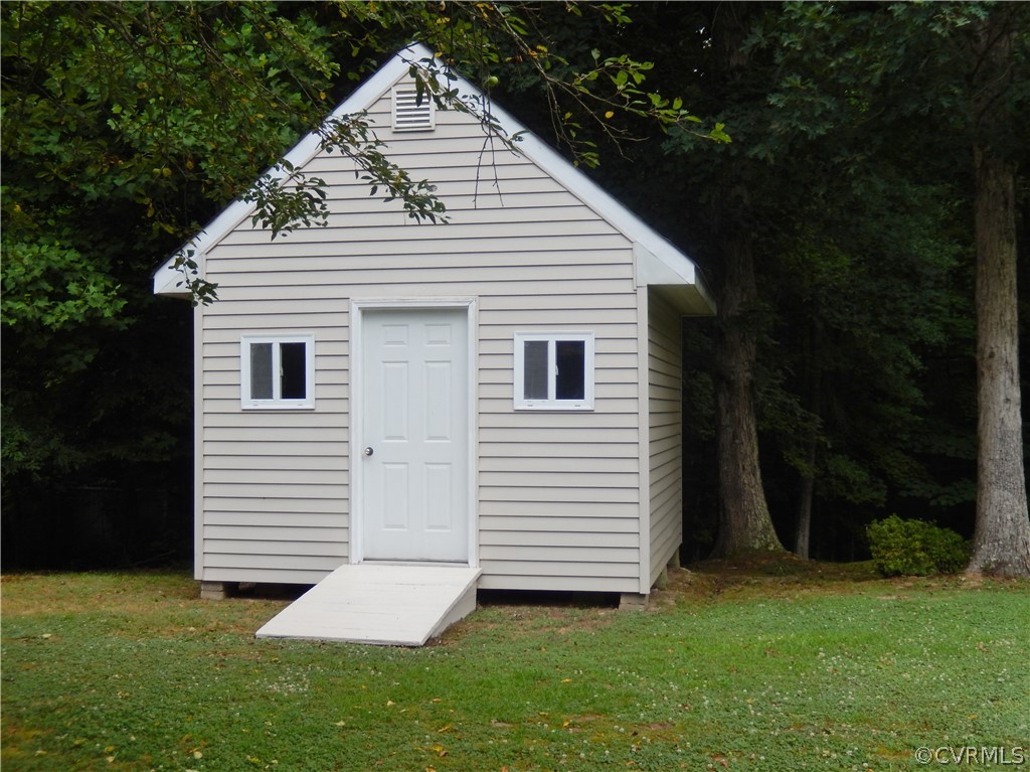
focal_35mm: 45
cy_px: 386
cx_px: 515
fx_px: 1338
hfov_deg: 42.1
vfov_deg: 32.2
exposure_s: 1/125
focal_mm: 8.1
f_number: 4.3
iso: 125
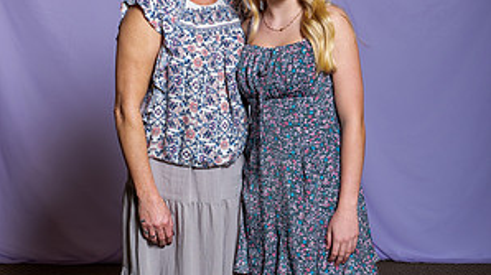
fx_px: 1236
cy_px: 198
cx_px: 246
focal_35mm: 95
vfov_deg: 12.7
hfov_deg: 22.5
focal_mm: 60
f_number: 5.6
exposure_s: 1/200
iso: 320
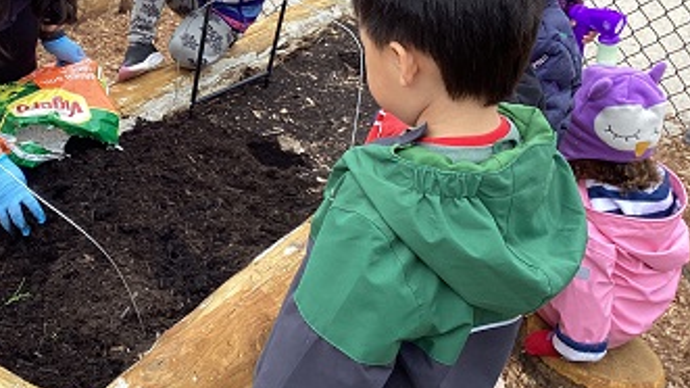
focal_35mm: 51
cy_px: 99
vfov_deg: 23.3
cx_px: 173
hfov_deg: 39.5
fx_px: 933
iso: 32
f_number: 2.4
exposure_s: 1/100
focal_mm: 3.3
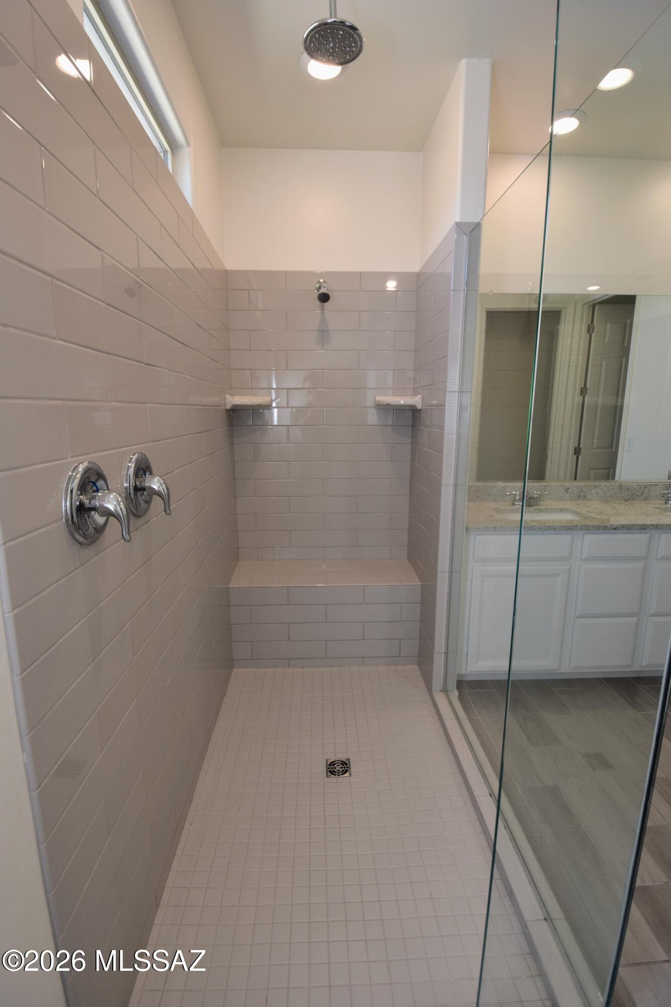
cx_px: 336
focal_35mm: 15
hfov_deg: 77.3
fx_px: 419
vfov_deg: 100.4
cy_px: 504
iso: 400
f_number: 5.6
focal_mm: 10
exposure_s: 1/100
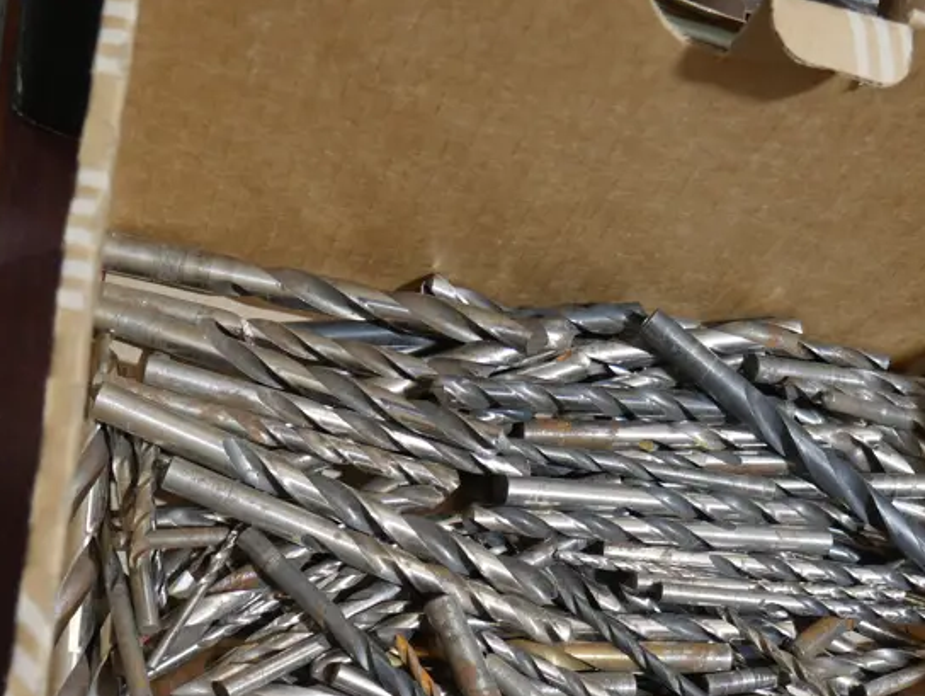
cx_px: 599
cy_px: 648
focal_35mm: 64
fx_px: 1712
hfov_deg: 30.1
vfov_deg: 22.3
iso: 500
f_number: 4
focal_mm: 17
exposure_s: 1/60
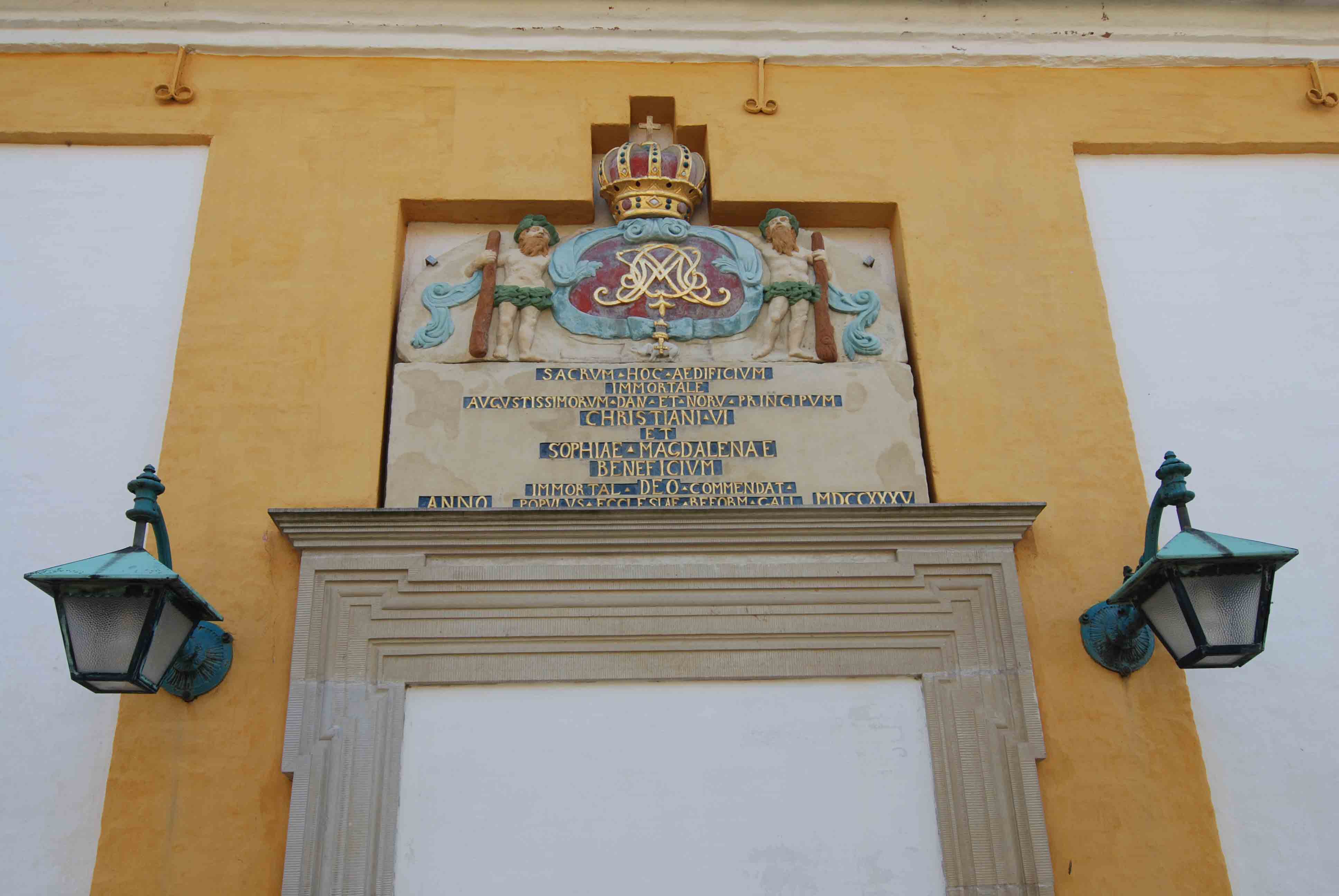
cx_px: 670
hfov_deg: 57.2
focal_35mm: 33
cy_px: 448
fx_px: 1229
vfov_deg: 40.1
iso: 160
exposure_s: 1/160
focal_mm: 22
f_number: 7.1
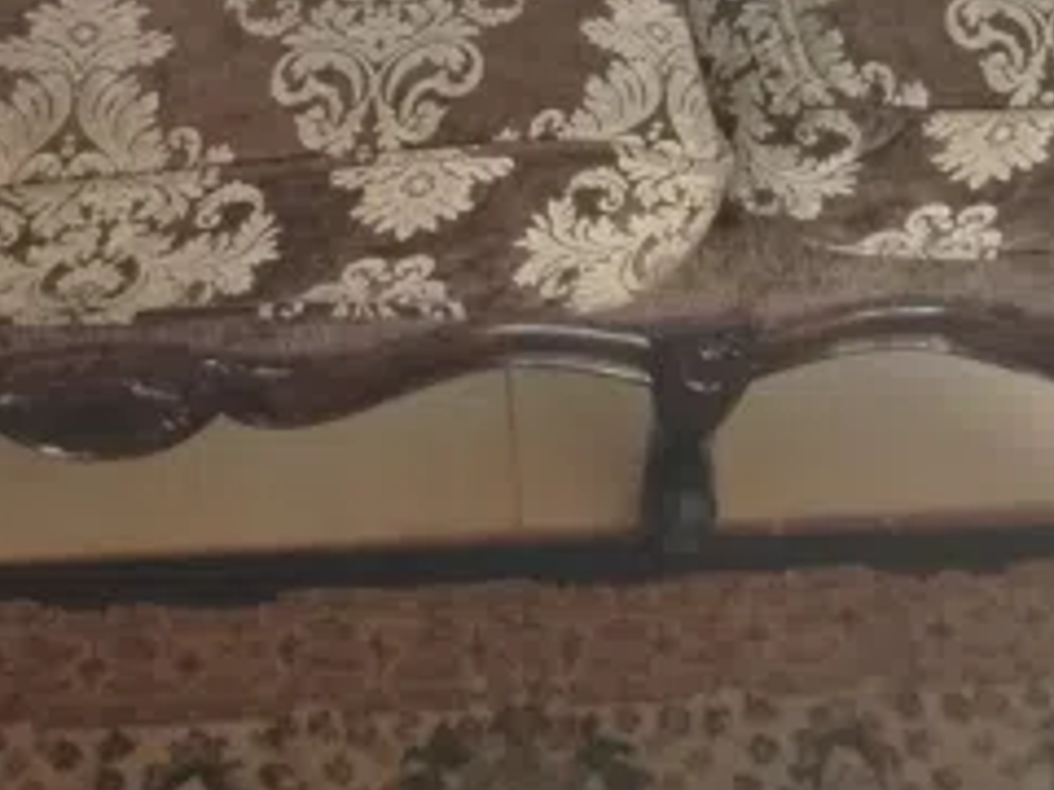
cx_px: 558
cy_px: -202
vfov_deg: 21.1
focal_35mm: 64
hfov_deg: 30.3
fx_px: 1949
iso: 1213
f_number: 1.75
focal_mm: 5.25
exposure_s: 1/24
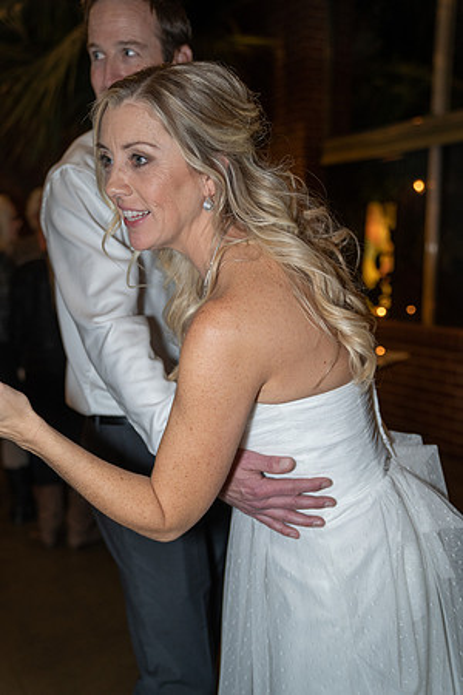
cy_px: 348
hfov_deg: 35.9
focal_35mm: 37
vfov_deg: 51.9
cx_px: 232
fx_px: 714
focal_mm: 37
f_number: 2.8
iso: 2000
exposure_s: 1/125
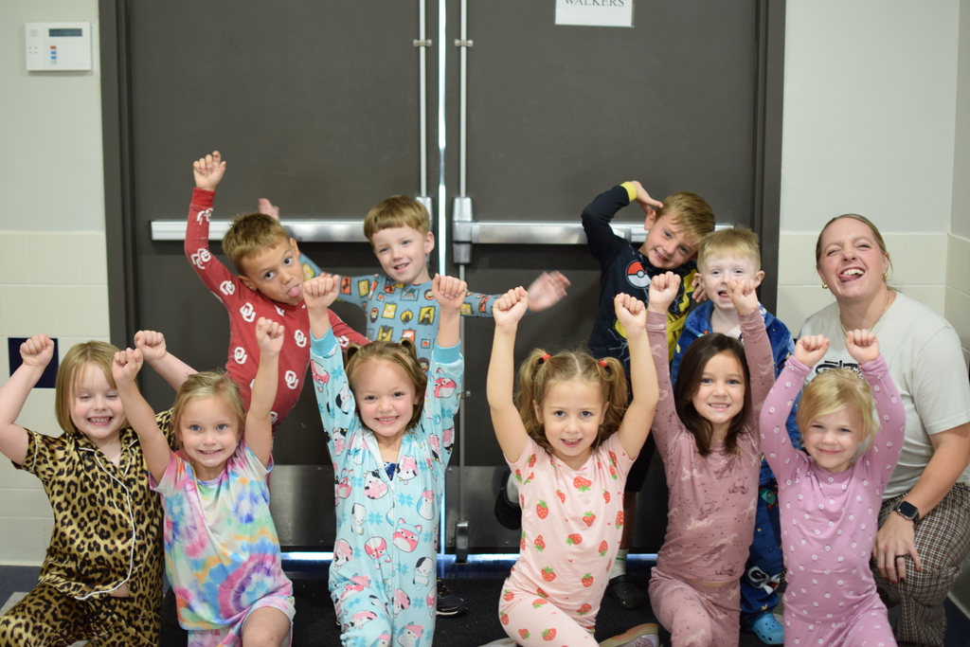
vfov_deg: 25.8
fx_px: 1415
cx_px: 485
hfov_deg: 37.8
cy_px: 324
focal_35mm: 52
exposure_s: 1/60
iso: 800
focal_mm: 35
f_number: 2.5
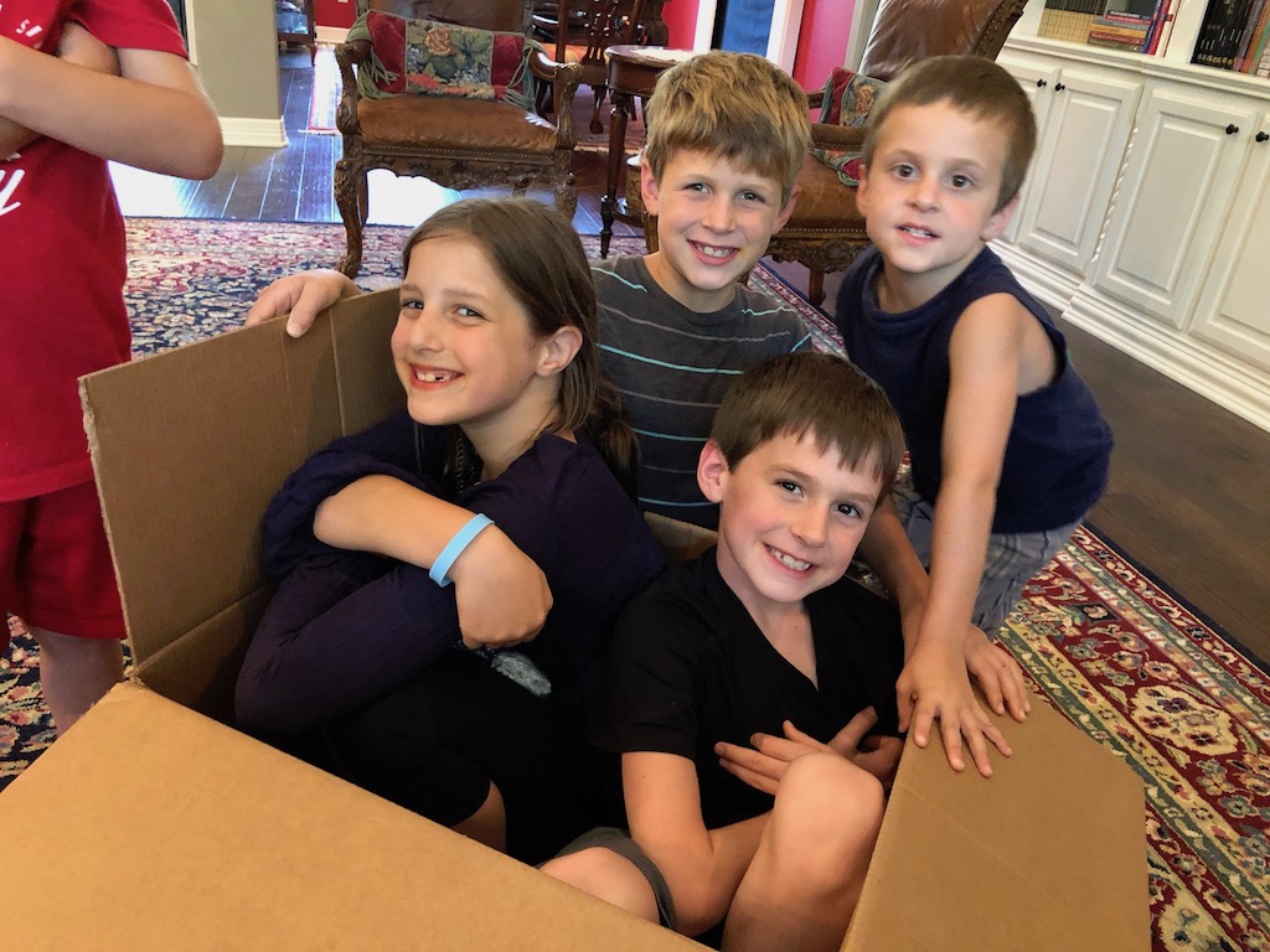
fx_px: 1027
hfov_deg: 63.4
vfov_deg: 49.7
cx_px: 635
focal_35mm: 28
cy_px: 476
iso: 100
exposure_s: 1/10
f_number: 1.8
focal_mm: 4
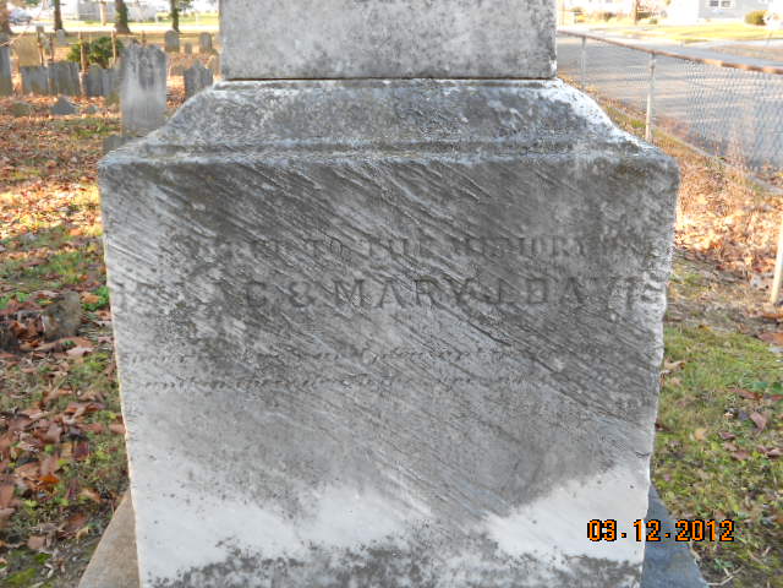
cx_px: 392
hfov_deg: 50.1
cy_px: 294
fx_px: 837
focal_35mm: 37
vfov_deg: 38.7
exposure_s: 1/40
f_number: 3.9
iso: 80
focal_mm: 6.7
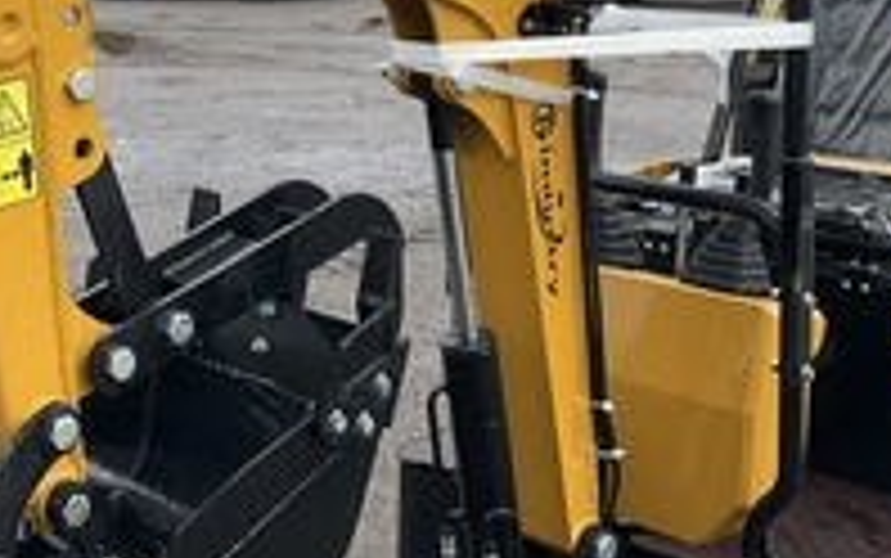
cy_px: 58
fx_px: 1506
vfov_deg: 20.6
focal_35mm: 62
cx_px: 130
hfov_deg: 31.7
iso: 25
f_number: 1.8
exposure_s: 1/962
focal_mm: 3
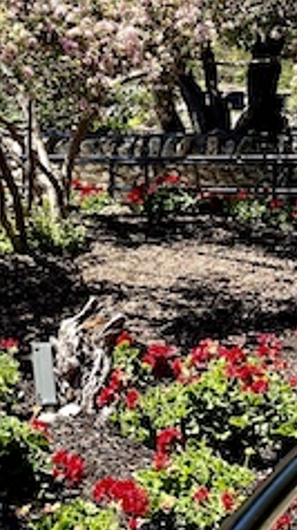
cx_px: -156
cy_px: 69
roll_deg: +0.8
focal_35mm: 92
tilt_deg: -5.4
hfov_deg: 12.4
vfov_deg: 22.7
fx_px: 1290
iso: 32
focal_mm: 5.1
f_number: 1.6
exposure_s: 1/2203
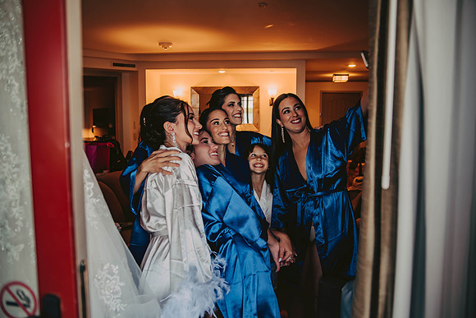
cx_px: 238
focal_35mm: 28
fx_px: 370
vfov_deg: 46.4
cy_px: 159
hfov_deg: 65.5
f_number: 2.8
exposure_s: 1/125
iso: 200
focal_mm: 28
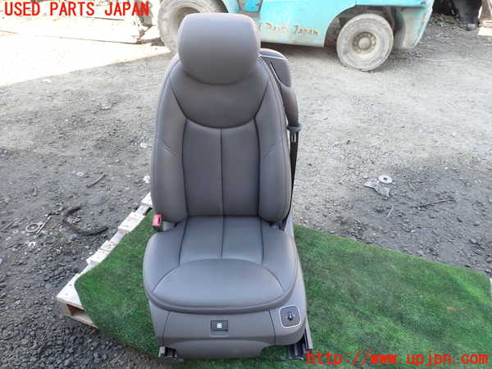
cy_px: 184
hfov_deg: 69.4
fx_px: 355
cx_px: 246
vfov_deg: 54.9
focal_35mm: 25
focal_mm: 4.5
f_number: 2.8
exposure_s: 1/80
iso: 100
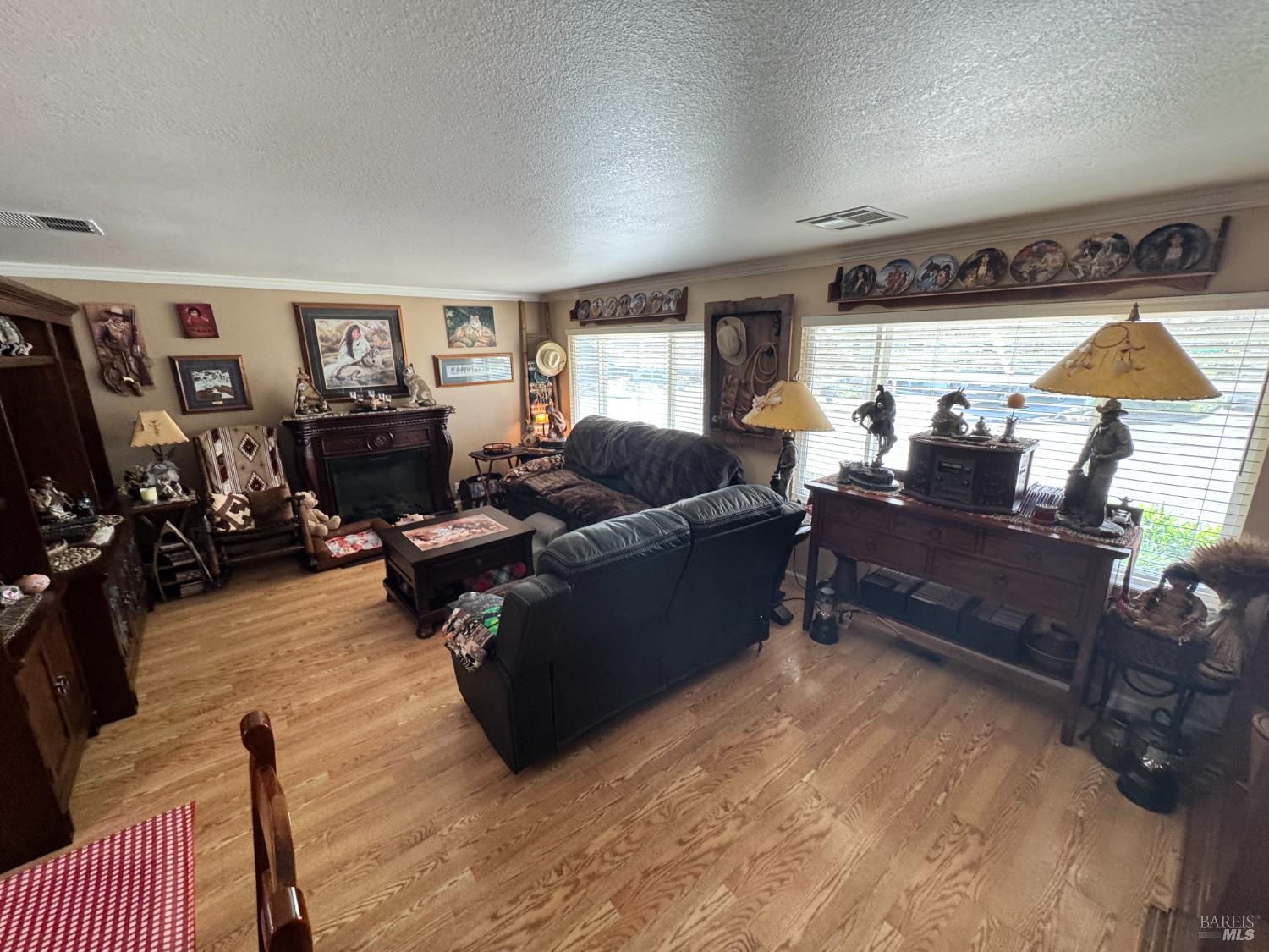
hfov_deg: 102.1
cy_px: 476
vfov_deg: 85.7
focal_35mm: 14
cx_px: 634
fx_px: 513
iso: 320
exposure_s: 1/120
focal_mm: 2.22
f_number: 2.2
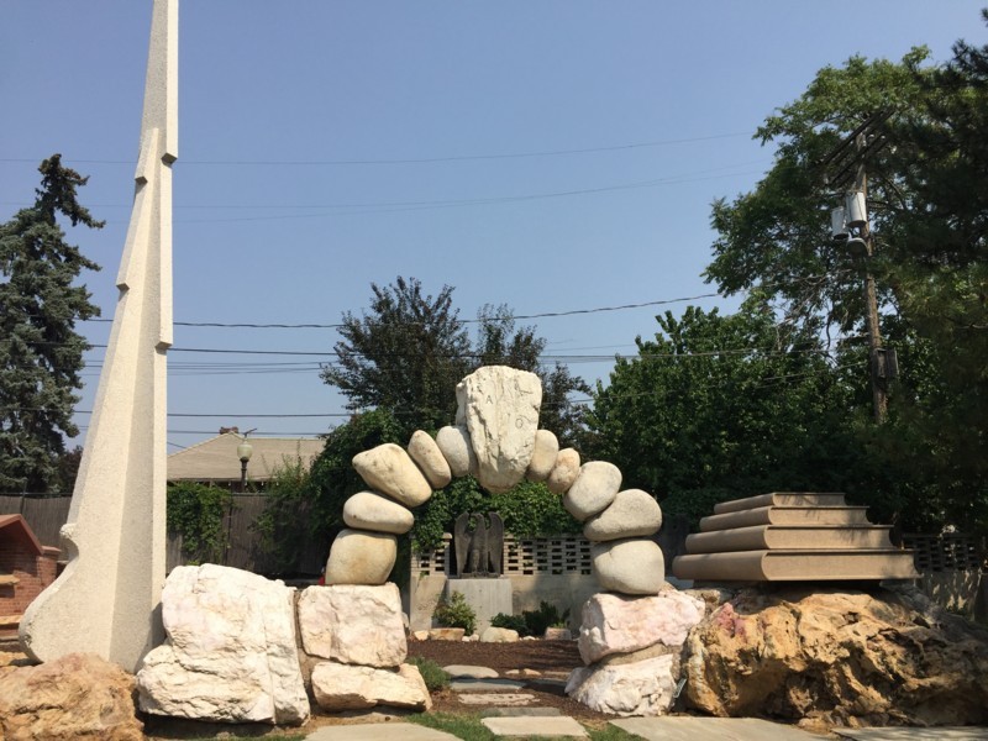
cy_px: 370
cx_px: 494
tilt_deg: +15.2
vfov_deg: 48.2
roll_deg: -0.7
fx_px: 828
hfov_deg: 61.7
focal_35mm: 29
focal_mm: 4.15
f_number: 2.2
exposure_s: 1/2475
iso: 32
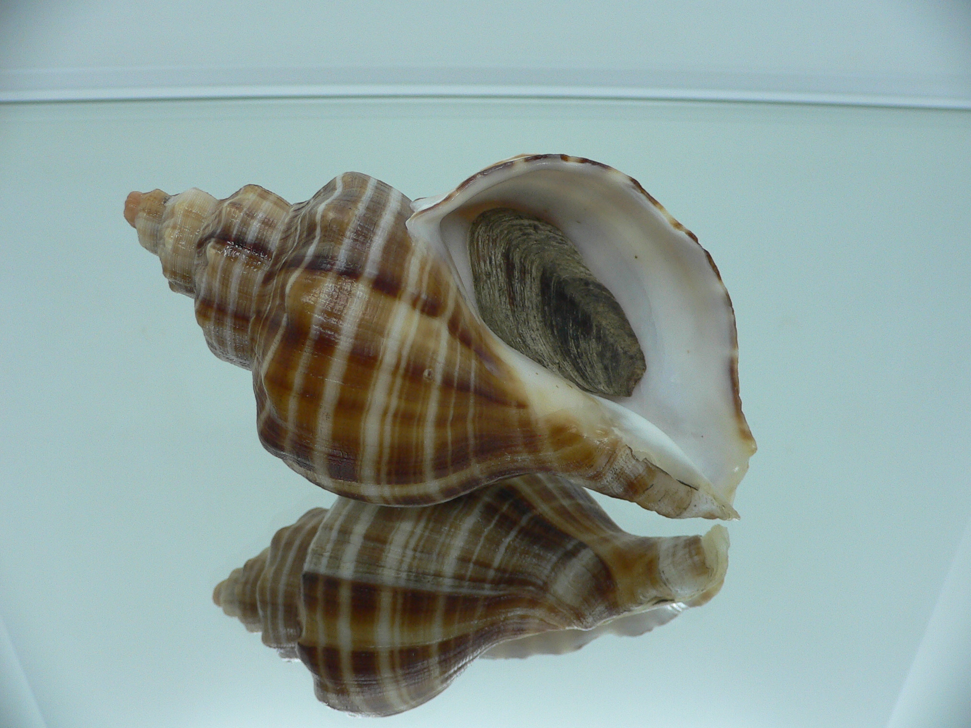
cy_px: 364
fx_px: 982
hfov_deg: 52.6
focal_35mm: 35
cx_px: 486
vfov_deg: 40.7
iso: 100
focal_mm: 4.6
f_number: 2.8
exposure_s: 1/60
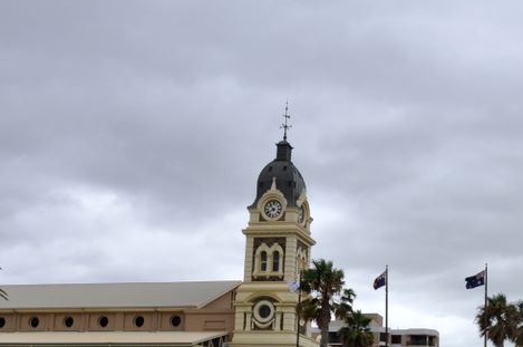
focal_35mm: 59
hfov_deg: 31.4
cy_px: 314
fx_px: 856
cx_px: 527
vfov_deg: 22.4
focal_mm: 18
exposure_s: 1/160
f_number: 13
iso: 200
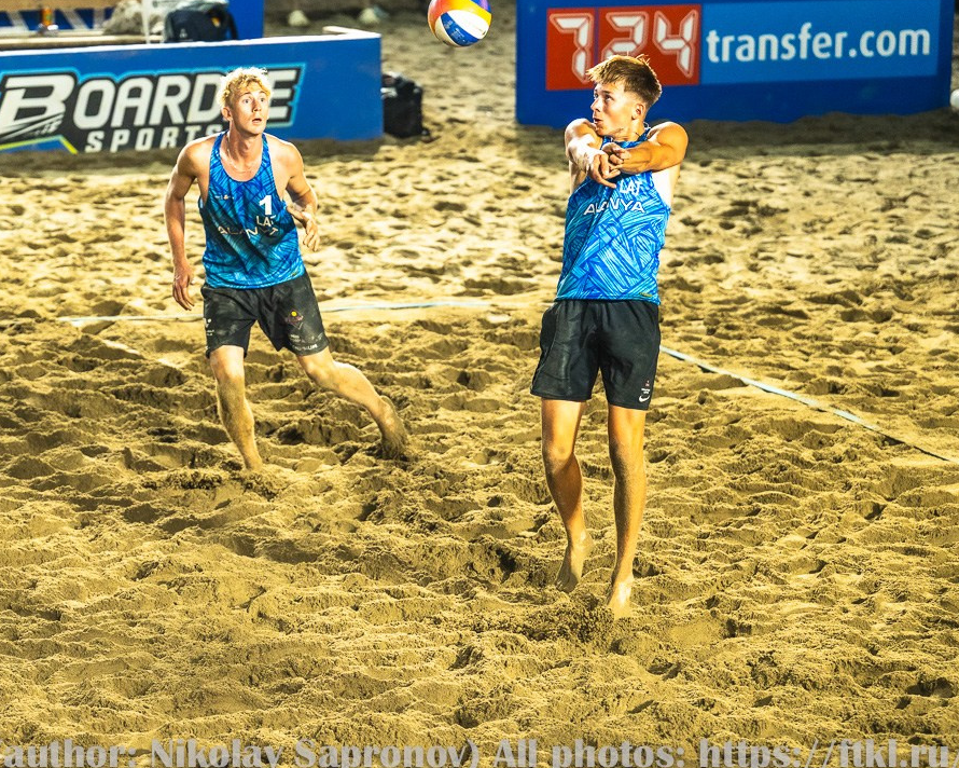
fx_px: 4598
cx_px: 391
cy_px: 325
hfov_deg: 11.9
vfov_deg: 9.5
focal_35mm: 162
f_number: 2.8
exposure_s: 1/2000
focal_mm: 120
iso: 2000
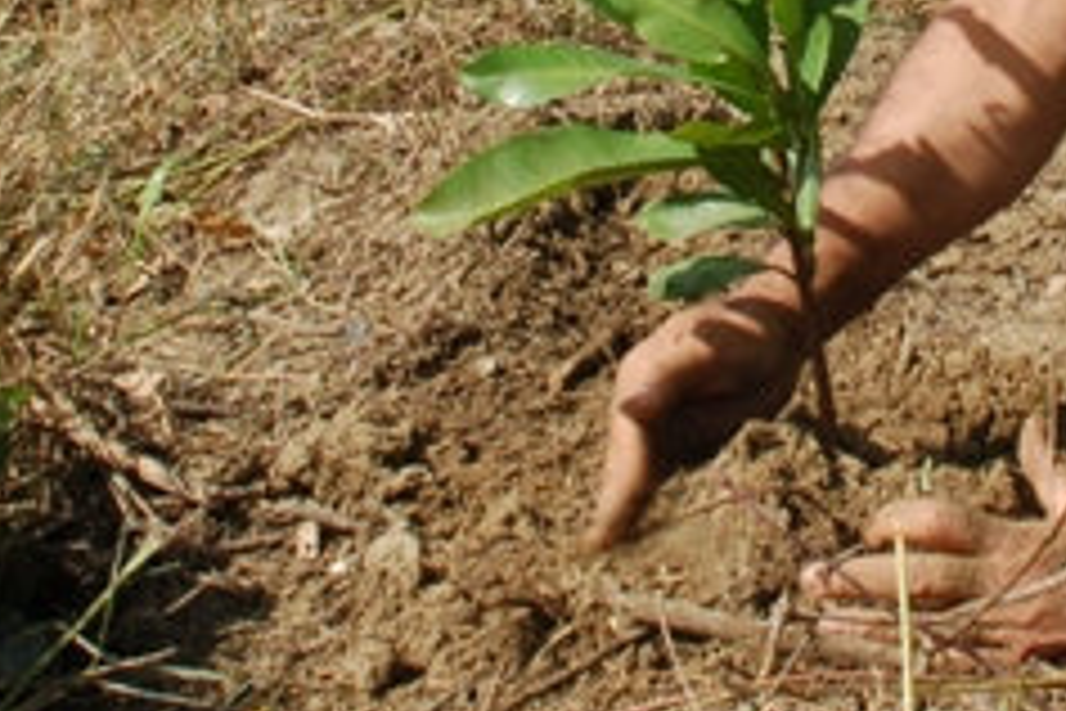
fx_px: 2161
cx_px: 1008
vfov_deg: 18.0
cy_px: -63
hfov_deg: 26.5
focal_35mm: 73
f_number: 22
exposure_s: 1/60
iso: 200
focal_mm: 18
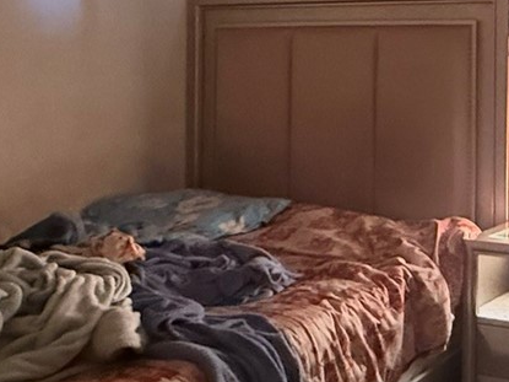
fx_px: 794
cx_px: 591
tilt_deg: +0.9
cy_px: 49
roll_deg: +0.4
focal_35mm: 54
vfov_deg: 26.3
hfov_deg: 30.8
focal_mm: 2.22
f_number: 2.2
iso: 1250
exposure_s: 1/42
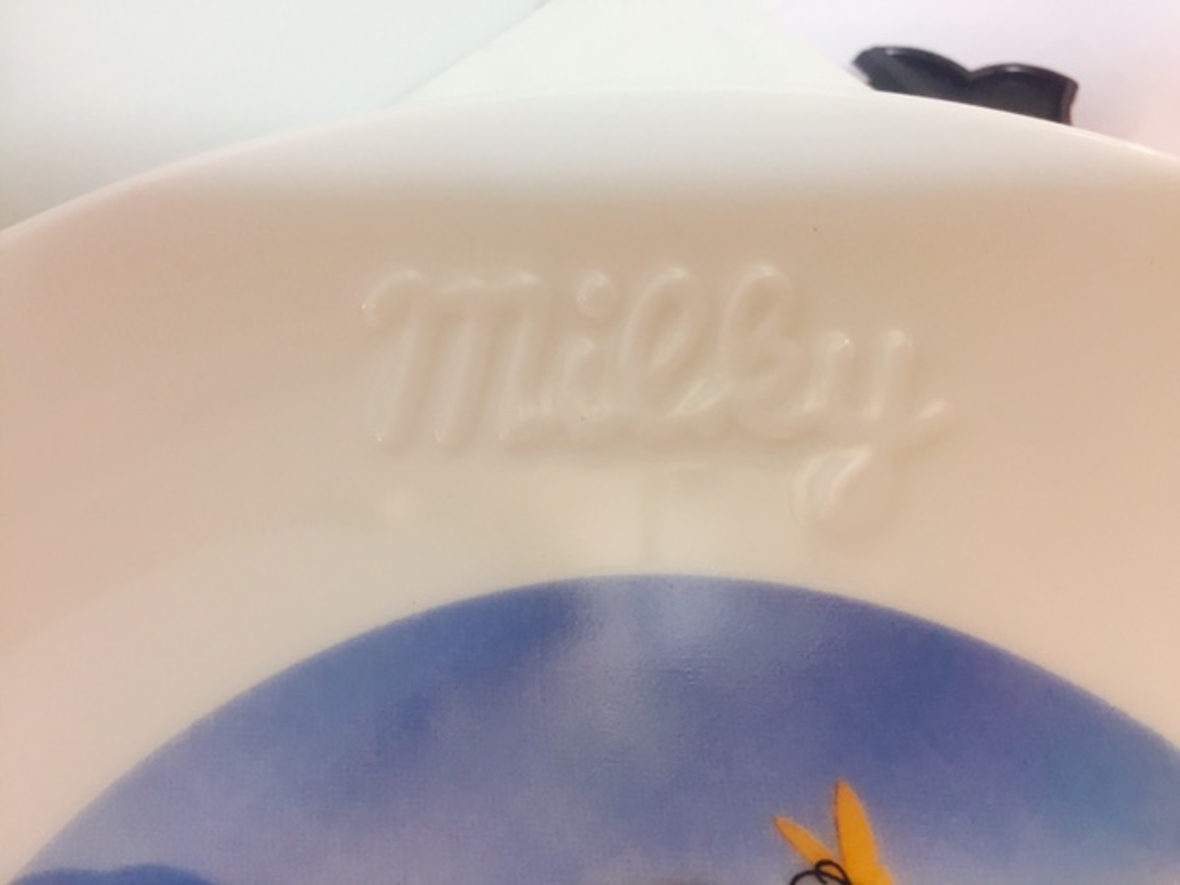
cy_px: 442
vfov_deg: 48.2
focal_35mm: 29
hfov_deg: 61.7
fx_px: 989
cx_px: 590
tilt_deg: -64.9
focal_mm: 4.15
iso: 100
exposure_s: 1/33
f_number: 2.2
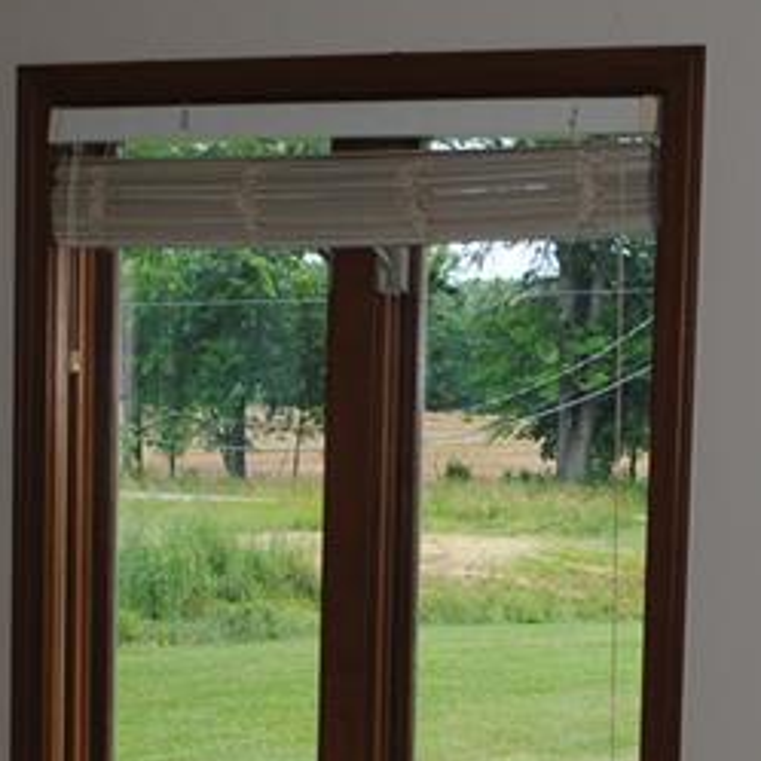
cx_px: 413
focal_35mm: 105
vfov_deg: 16.3
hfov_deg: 16.6
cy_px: 720
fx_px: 2612
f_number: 3.8
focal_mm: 20
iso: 200
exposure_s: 1/60
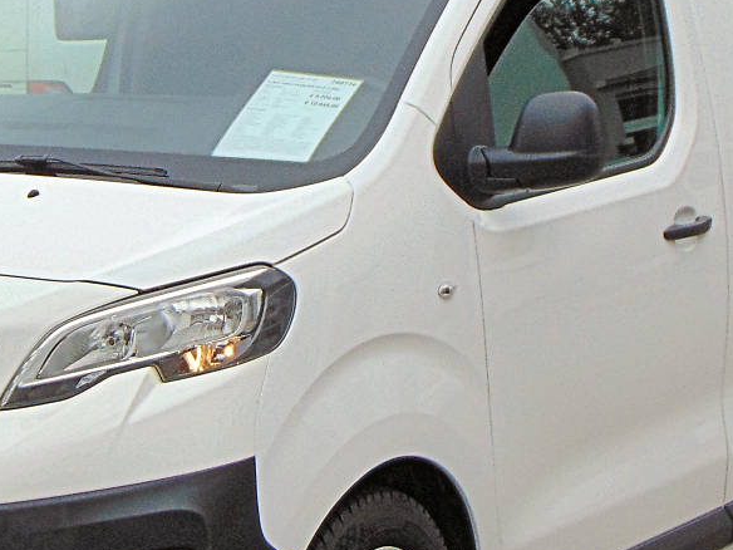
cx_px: 193
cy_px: 255
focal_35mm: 137
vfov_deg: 10.8
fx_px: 2901
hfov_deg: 14.4
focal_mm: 9
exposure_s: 1/500
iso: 80
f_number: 3.5
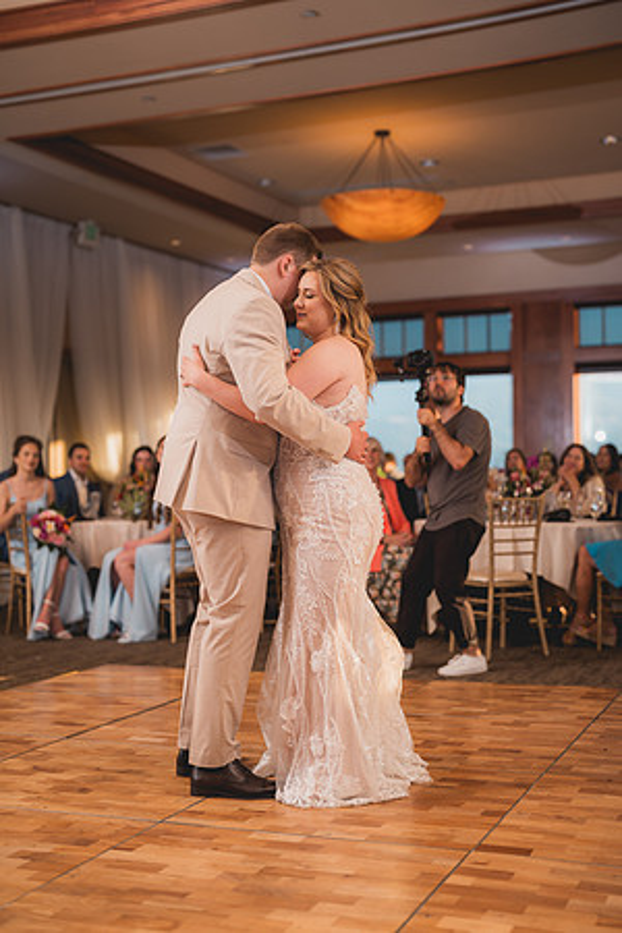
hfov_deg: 27.0
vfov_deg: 39.6
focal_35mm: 50
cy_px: 466
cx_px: 311
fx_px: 1296
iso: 125
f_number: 1.8
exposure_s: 1/250
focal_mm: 50
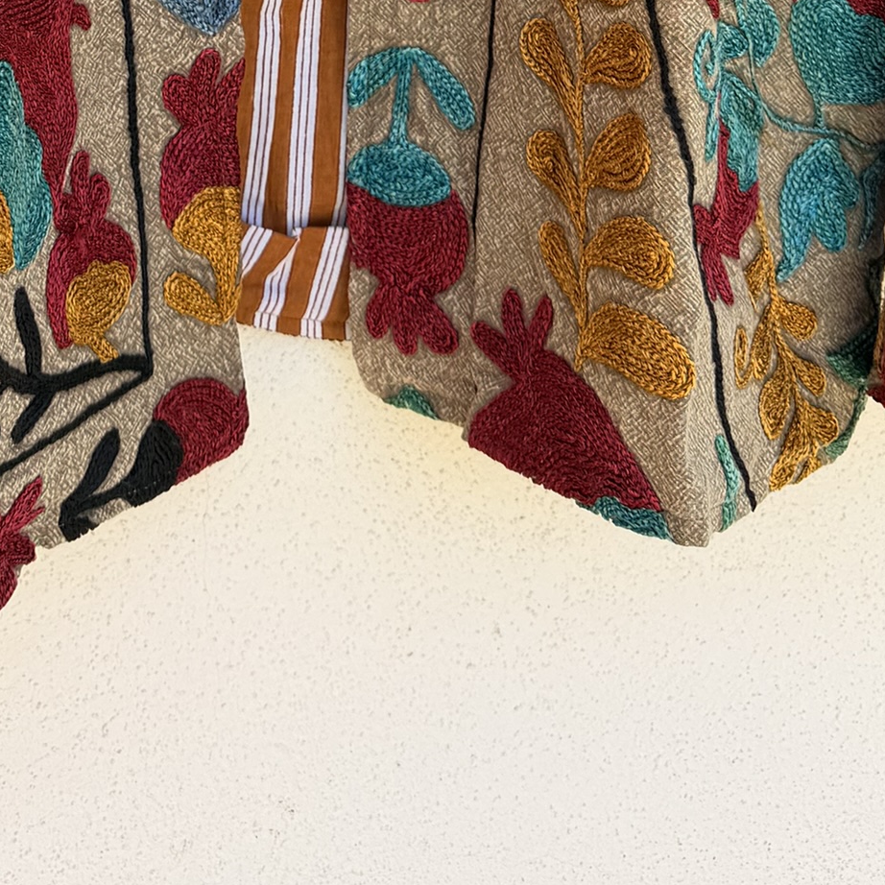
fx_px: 1996
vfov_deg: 20.9
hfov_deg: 24.7
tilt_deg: -6.1
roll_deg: -2.6
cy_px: -474
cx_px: 219
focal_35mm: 69
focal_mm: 6.76
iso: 80
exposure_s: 1/637
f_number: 1.78
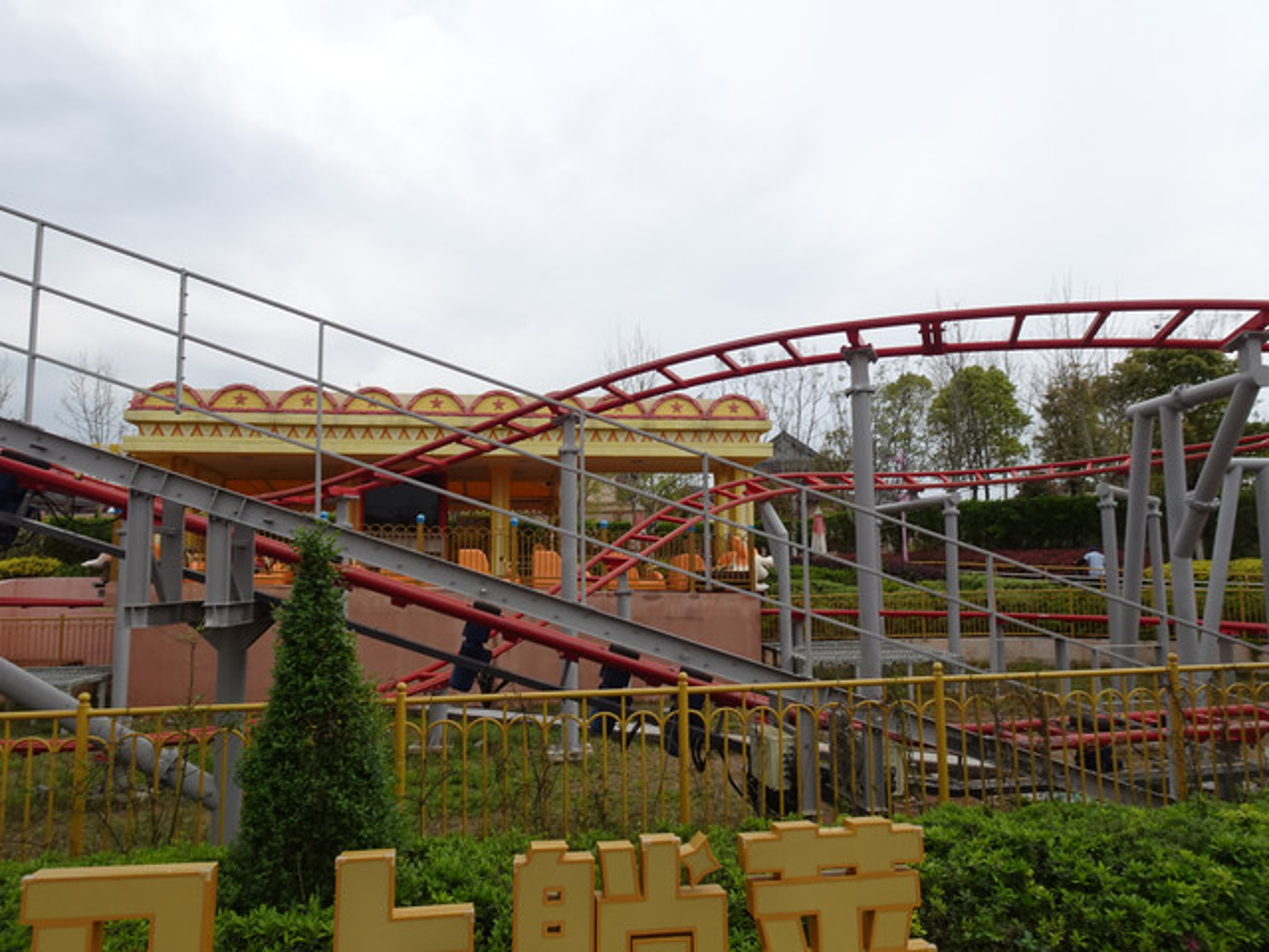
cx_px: 634
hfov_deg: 71.6
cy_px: 476
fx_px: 880
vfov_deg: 56.8
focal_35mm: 24
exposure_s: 1/400
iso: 80
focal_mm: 4.25
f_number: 4.5
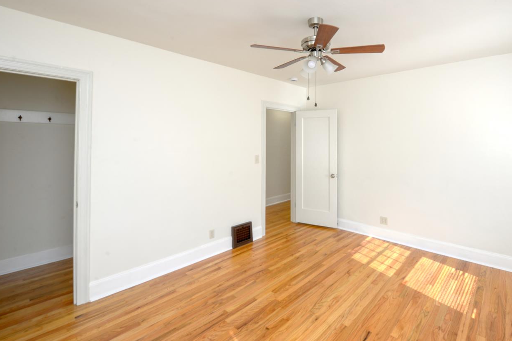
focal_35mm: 17
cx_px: 299
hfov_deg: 92.4
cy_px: 142
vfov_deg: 70.0
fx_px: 242
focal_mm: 14
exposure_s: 1/25
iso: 400
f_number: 10
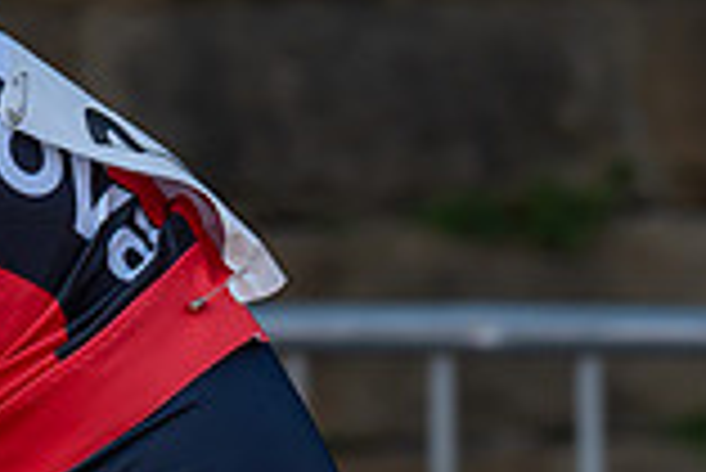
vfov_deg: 2.8
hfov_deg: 4.2
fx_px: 9559
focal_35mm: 487
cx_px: 43
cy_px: 122
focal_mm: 108
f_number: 4
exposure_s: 1/1000
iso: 160
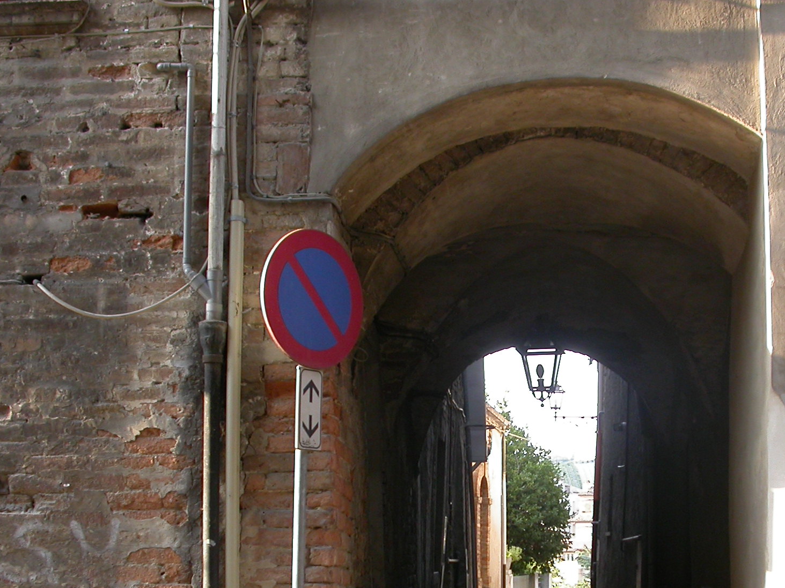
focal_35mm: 59
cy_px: 438
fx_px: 1338
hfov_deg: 32.5
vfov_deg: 24.5
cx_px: 511
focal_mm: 7.85
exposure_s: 1/79.2
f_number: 3.3
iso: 100
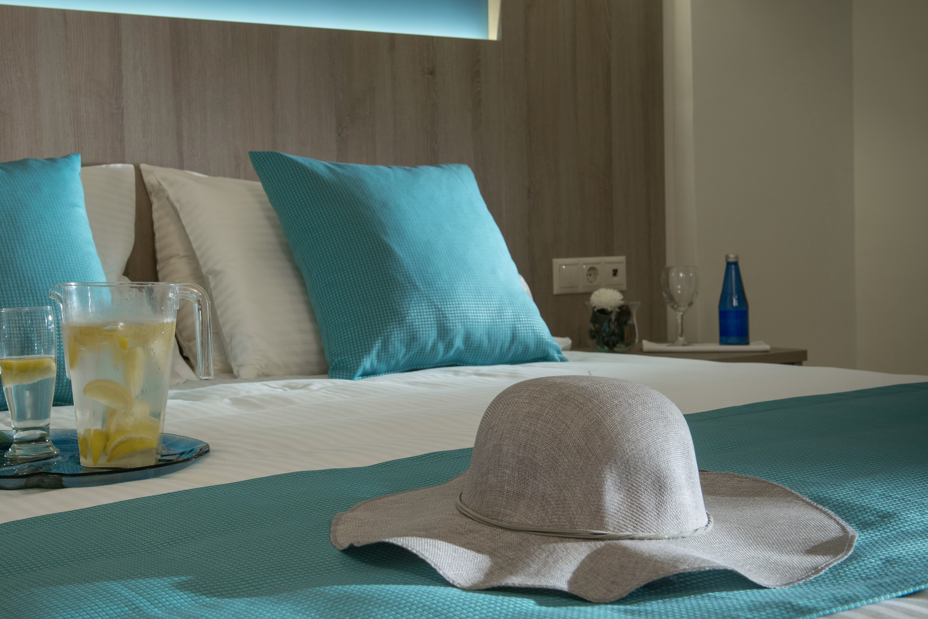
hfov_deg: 36.0
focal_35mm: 55
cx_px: 330
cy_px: 283
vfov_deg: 24.6
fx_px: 1418
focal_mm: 40
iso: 200
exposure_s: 1/5
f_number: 9
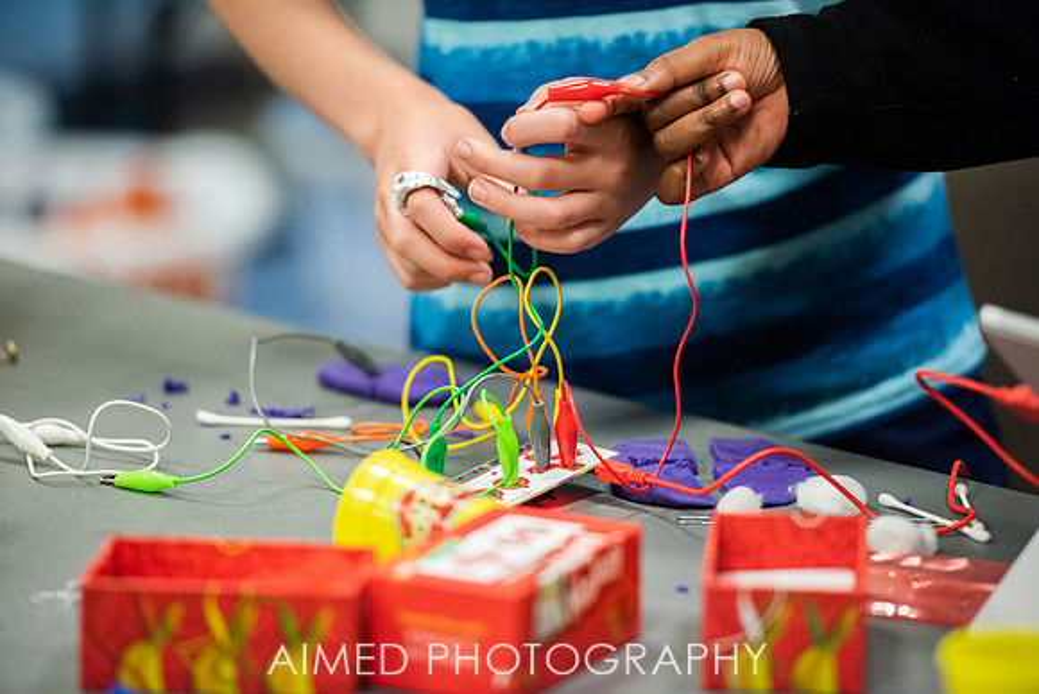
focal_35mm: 200
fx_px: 5773
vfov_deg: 6.9
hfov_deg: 10.3
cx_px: 520
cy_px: 347
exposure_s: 1/250
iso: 1250
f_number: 2.8
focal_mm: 200
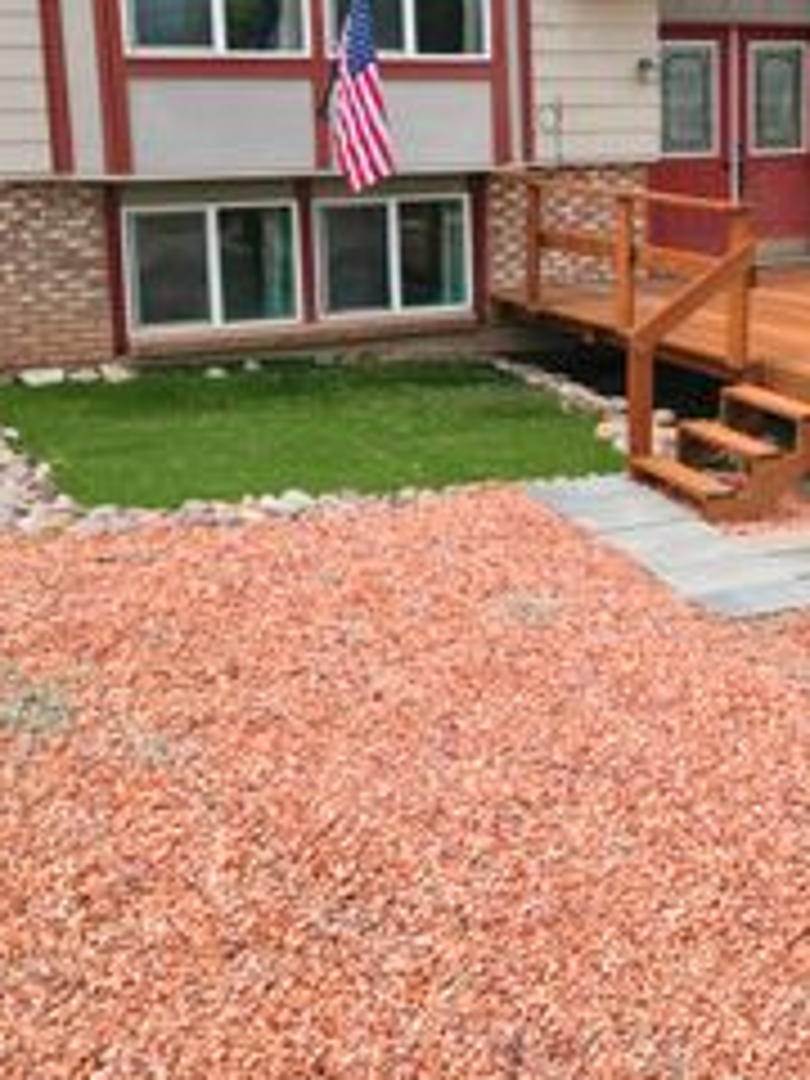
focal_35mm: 50
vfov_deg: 37.6
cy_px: 335
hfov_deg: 28.1
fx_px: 1560
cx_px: 716
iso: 200
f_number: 1.7
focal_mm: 6.72
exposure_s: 1/4000
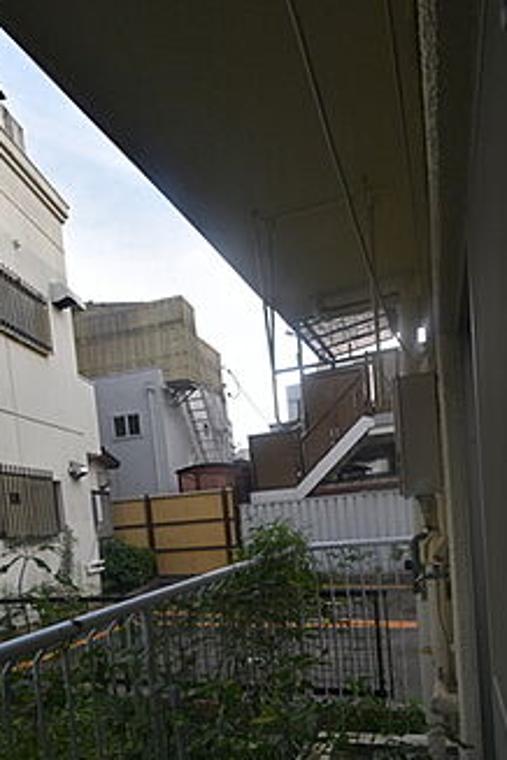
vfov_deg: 74.8
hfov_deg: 57.2
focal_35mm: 22
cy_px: 537
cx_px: 263
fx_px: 465
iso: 200
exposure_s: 1/250
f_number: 7.1
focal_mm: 10
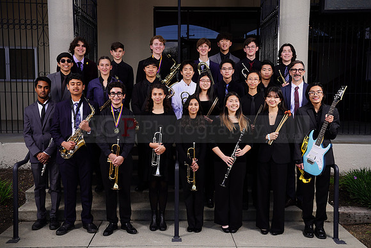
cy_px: 124
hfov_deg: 48.4
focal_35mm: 40
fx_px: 412
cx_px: 186
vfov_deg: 33.4
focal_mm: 40
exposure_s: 1/200
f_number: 8
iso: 100
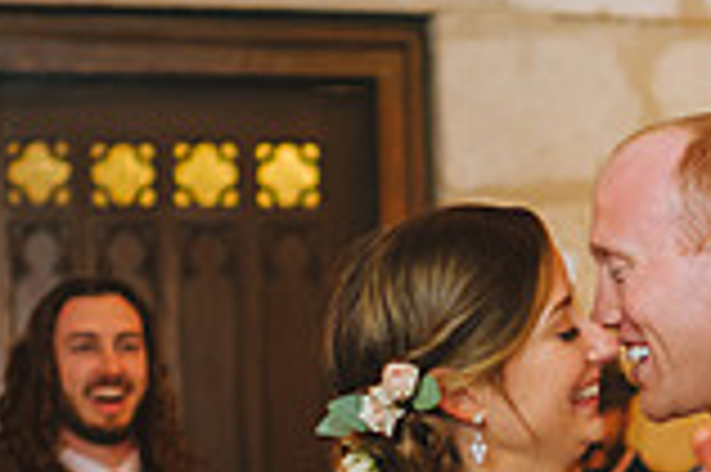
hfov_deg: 13.8
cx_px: 665
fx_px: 2900
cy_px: 557
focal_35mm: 147
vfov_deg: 9.2
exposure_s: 1/200
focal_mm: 35
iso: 1250
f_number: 2
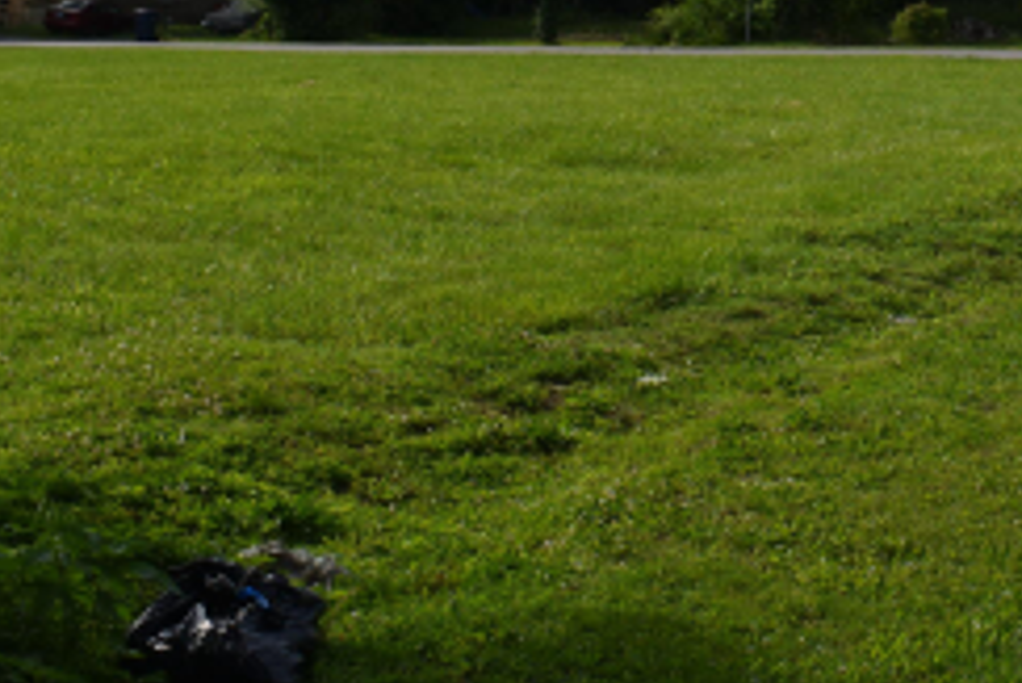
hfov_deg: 23.6
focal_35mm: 83
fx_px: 2358
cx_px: 980
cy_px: -105
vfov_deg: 15.9
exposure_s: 1/400
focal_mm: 18
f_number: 10
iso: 100
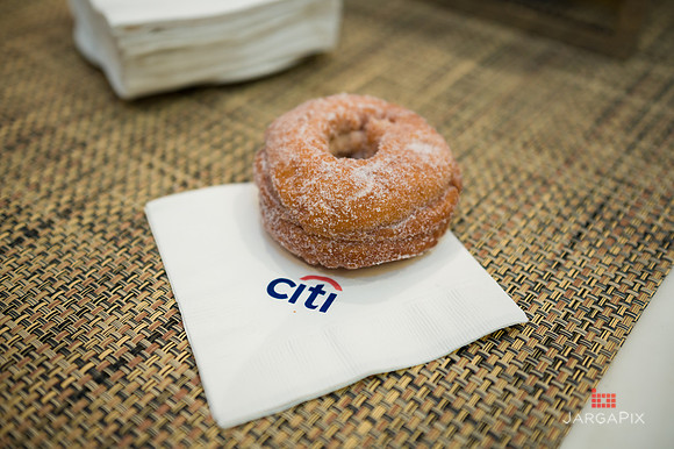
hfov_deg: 46.4
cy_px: 224
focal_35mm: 42
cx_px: 337
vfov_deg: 31.9
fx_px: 786
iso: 400
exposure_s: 1/200
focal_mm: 42
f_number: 3.2
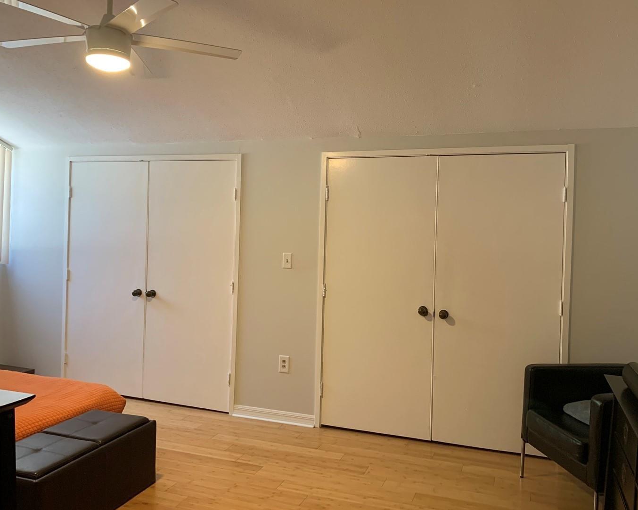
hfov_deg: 58.8
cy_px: 245
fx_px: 566
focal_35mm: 30
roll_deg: -2.0
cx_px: 310
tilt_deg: -0.3
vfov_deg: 48.5
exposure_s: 1/60
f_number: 1.8
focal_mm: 4.25
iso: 160
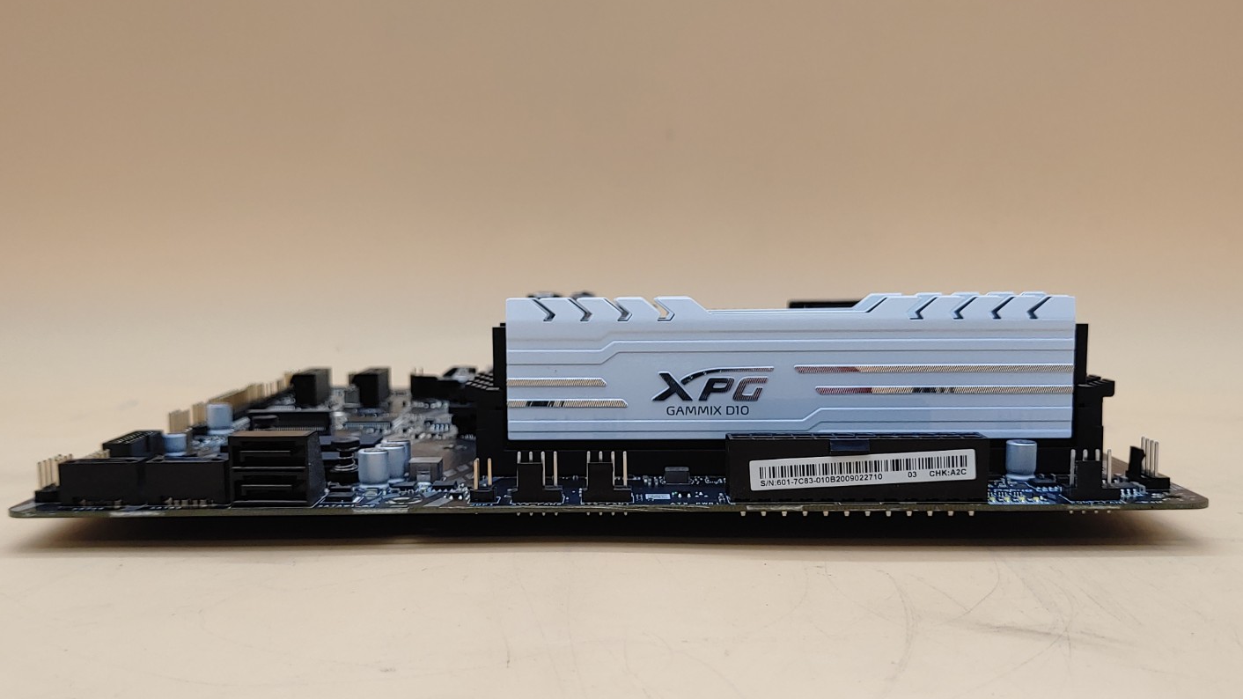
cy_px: 407
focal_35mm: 40
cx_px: 613
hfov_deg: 50.5
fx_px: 1318
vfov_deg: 29.6
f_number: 1.8
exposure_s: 1/152
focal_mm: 4.36
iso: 50
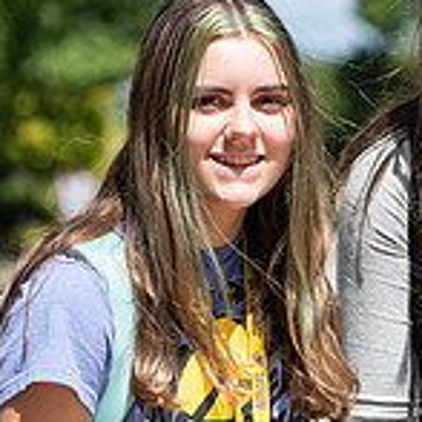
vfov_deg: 6.1
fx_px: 3945
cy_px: 254
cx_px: 396
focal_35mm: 286
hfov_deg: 6.1
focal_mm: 85
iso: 50
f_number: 3.2
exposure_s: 1/640
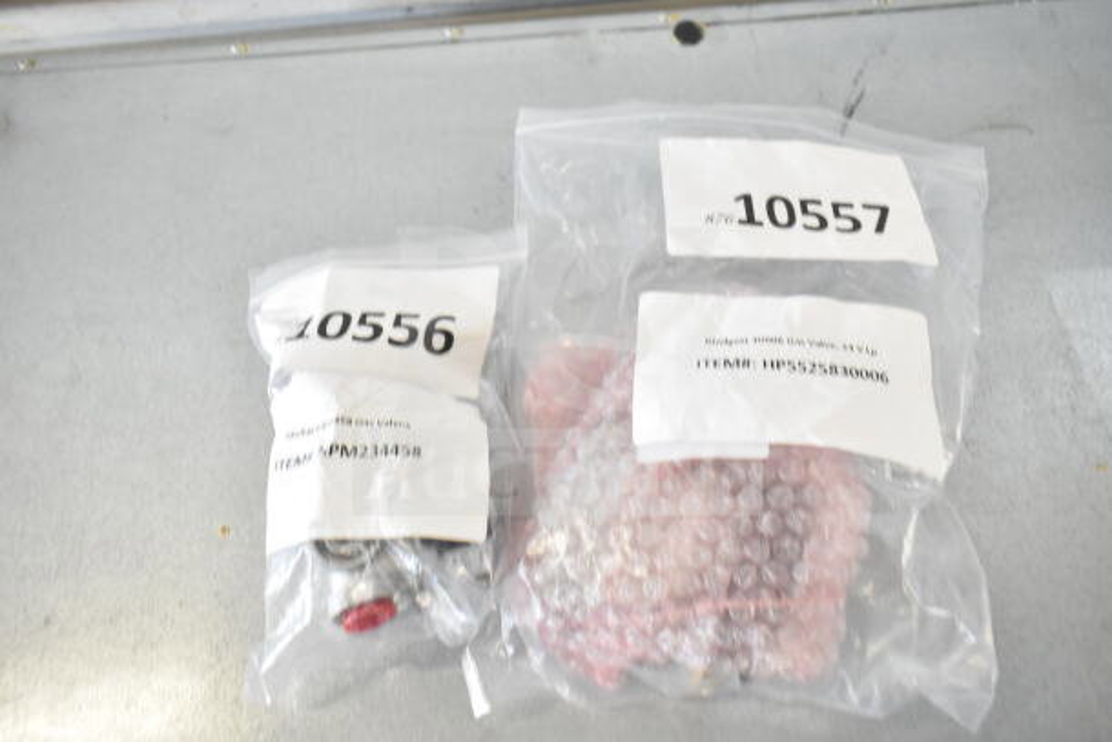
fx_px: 834
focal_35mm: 27
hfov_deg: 67.4
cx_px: 556
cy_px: 371
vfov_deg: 48.0
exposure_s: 1/100
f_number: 5
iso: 1600
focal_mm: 18
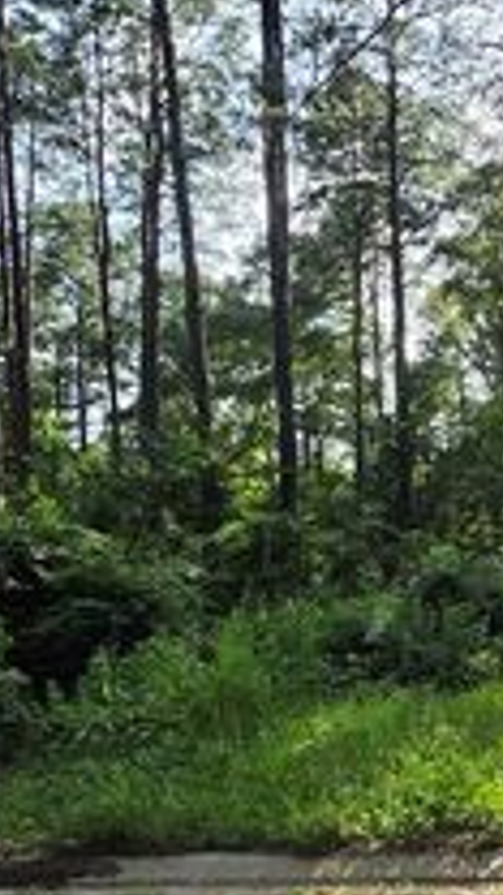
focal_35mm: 34
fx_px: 806
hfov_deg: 29.6
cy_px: 613
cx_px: 606
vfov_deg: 56.5
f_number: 1.9
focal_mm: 2.2
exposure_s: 1/861
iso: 32
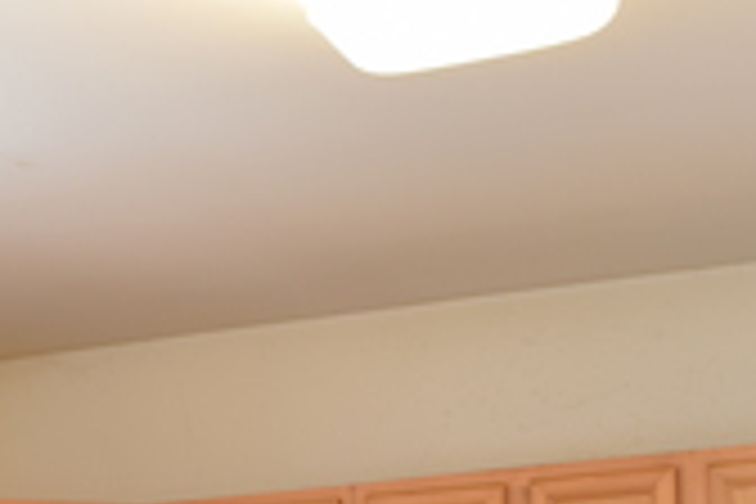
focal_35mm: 103
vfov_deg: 12.2
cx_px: 126
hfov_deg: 19.6
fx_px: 2163
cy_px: 920
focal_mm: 18
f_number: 5.6
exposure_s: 1/2.5
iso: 100
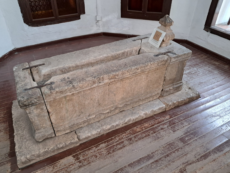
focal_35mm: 27
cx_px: 115
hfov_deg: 65.3
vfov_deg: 51.4
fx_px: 179
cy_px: 86
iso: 200
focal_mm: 4
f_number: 1.8
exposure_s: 1/50
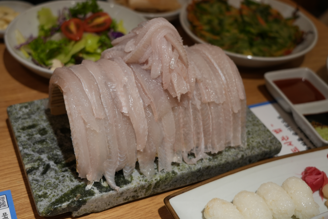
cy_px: 111
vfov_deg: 26.5
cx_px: 147
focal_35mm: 51
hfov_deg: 38.8
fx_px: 465
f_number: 5.6
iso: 400
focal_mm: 45
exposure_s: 1/60
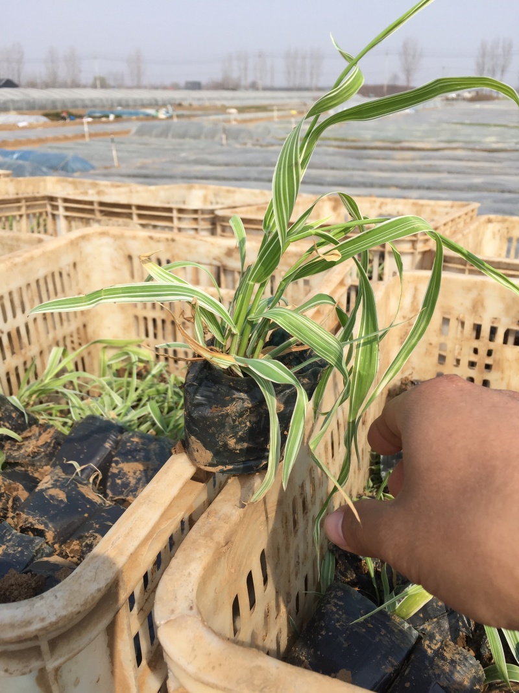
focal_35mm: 29
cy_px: 346
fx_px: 580
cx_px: 260
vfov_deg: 61.7
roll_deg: +1.3
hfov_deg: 48.2
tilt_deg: -20.9
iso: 32
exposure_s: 1/1721
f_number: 2.2
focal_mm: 4.15
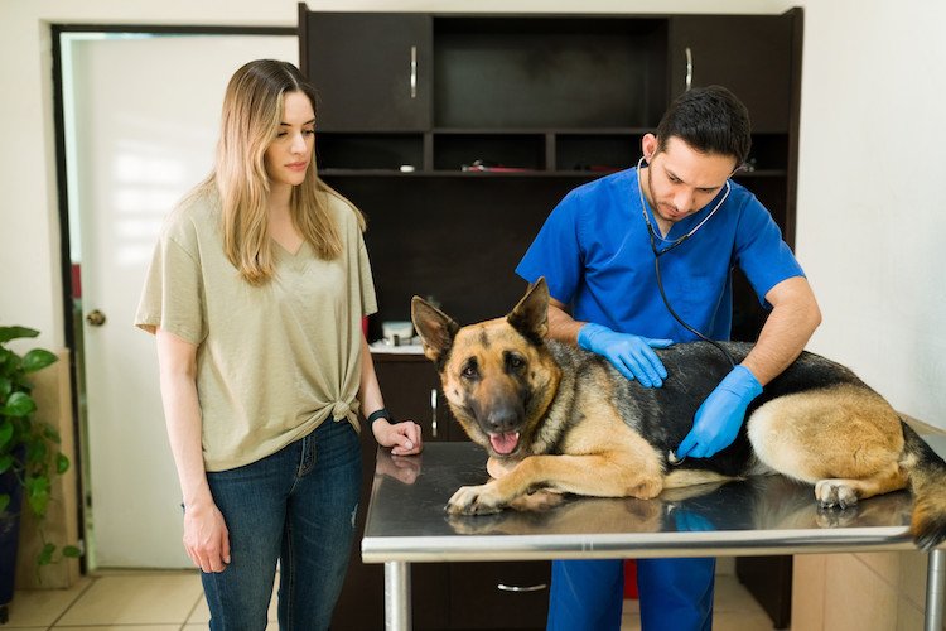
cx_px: 473
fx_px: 920
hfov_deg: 54.4
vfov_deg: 37.9
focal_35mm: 35
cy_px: 316
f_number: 1.8
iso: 640
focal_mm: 35
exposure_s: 1/160
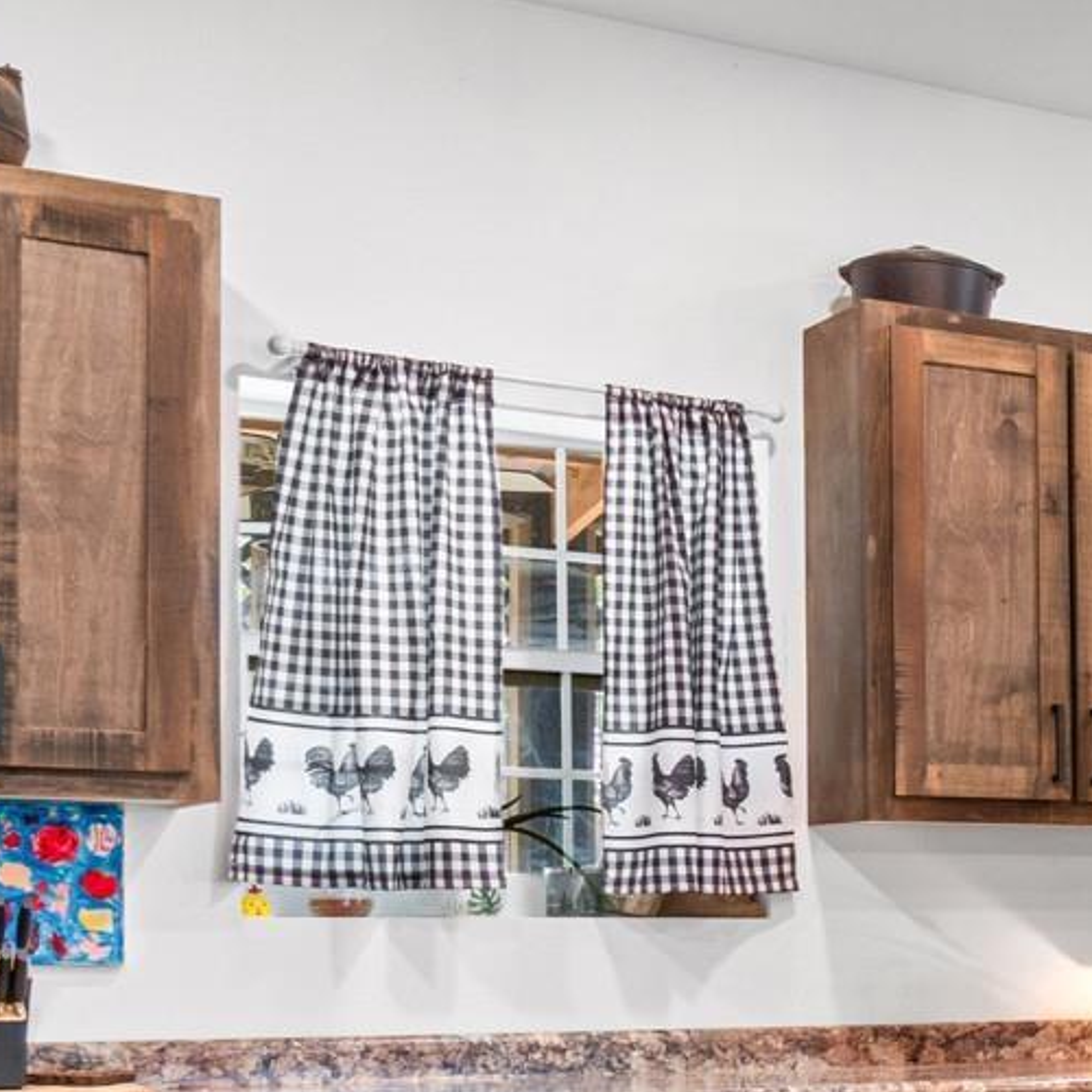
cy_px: 974
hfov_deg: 20.8
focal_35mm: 70
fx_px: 2503
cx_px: 1651
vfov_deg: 24.0
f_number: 9
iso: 250
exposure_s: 1
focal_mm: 11
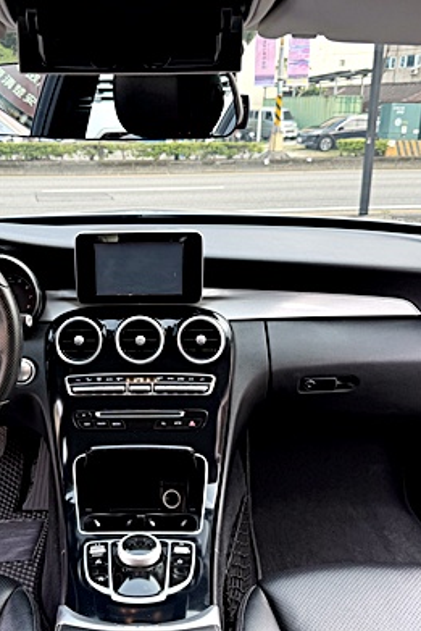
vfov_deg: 55.8
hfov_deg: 38.5
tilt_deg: -17.0
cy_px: 310
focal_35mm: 34
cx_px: 143
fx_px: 596
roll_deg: +0.0
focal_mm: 6.76
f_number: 1.78
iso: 64
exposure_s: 1/121
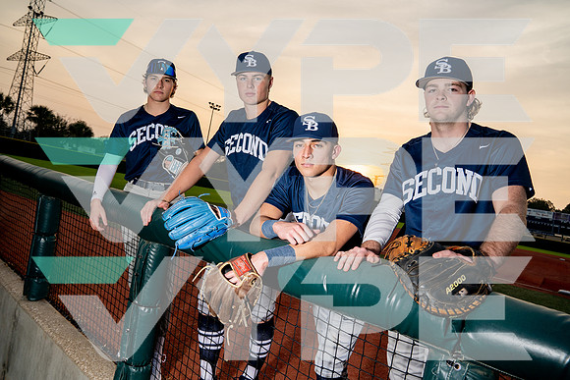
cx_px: 285
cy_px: 190
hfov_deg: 67.4
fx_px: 428
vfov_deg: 48.0
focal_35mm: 27
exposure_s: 1/250
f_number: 8
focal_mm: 27
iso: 250
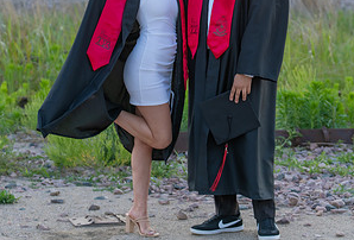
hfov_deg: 14.0
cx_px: 149
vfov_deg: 9.5
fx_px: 1443
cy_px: 48
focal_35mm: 146
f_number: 2.8
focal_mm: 70
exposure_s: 1/250
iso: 160
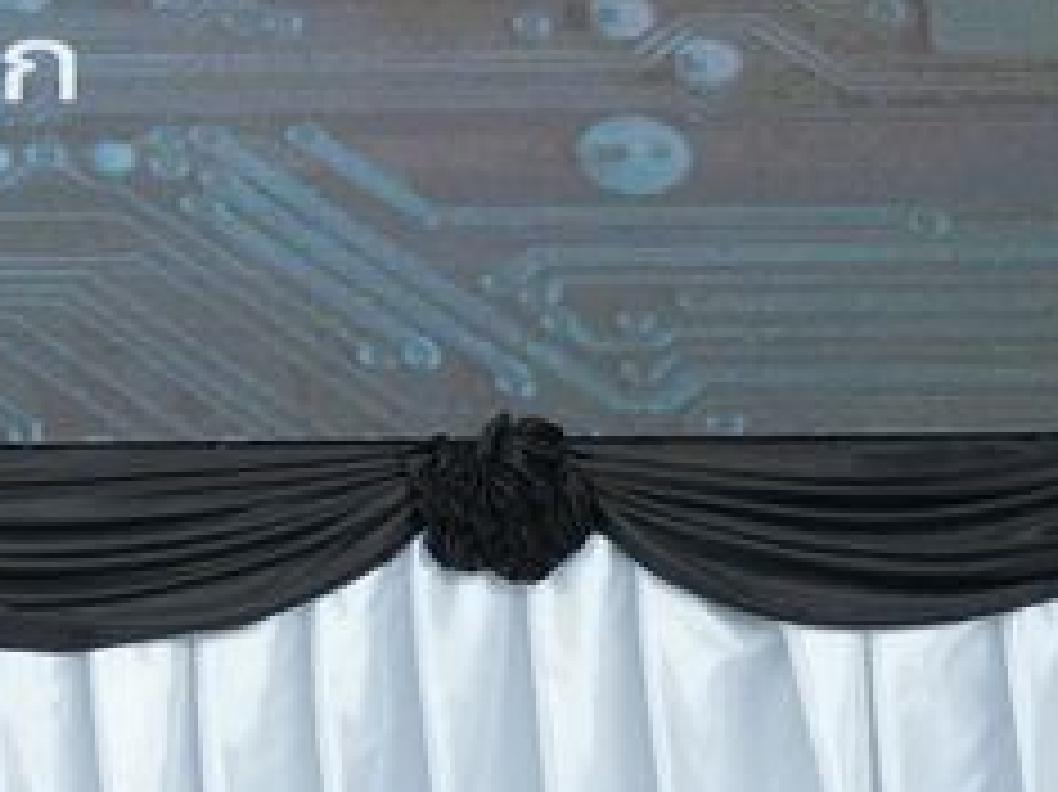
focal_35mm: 424
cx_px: -1184
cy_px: 43
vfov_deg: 3.5
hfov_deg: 4.6
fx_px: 12954
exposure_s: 1/100
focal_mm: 69
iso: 3200
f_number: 10
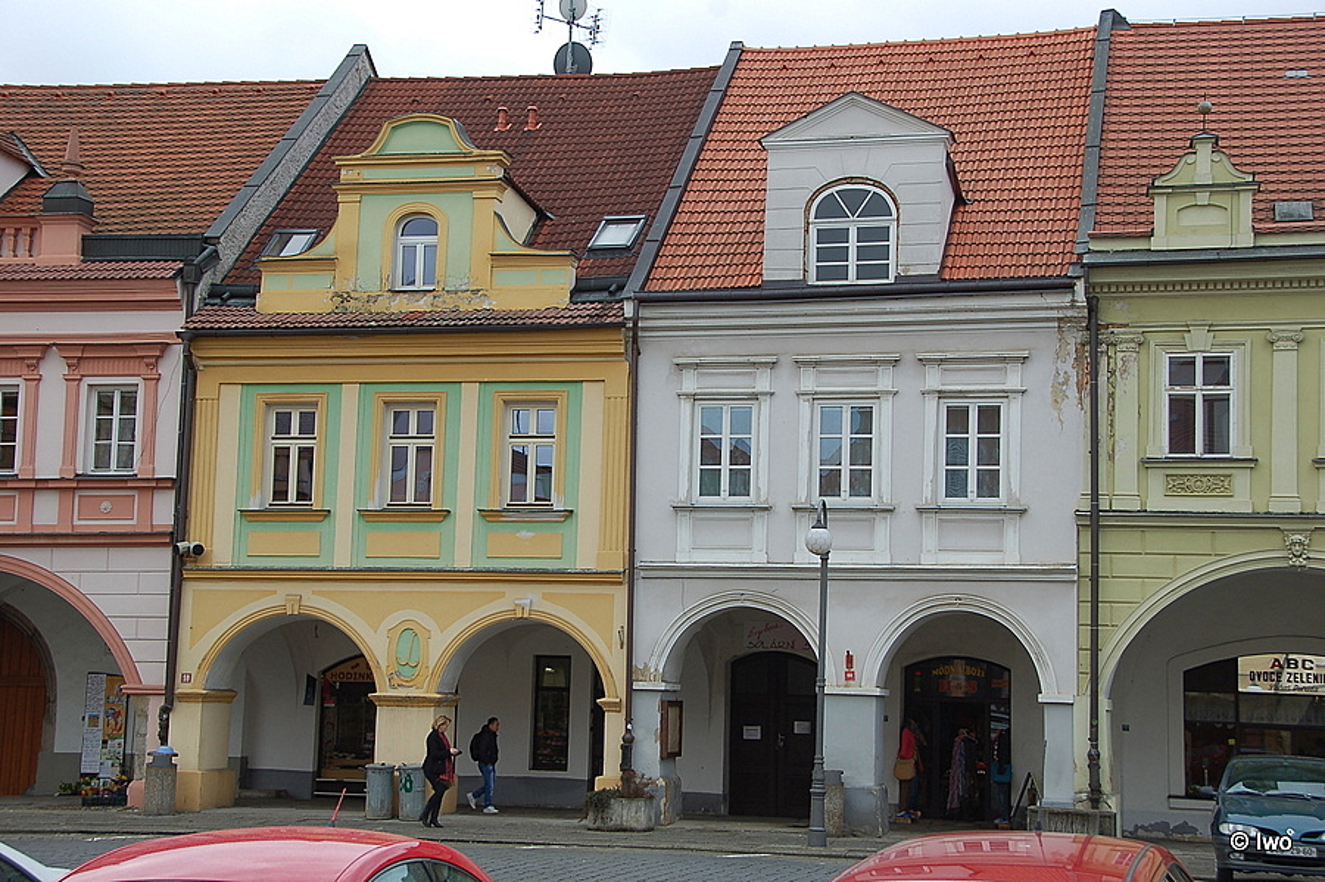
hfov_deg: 35.1
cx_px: 662
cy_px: 441
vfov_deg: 23.8
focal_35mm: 57
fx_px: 2097
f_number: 8
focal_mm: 38
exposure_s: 1/100
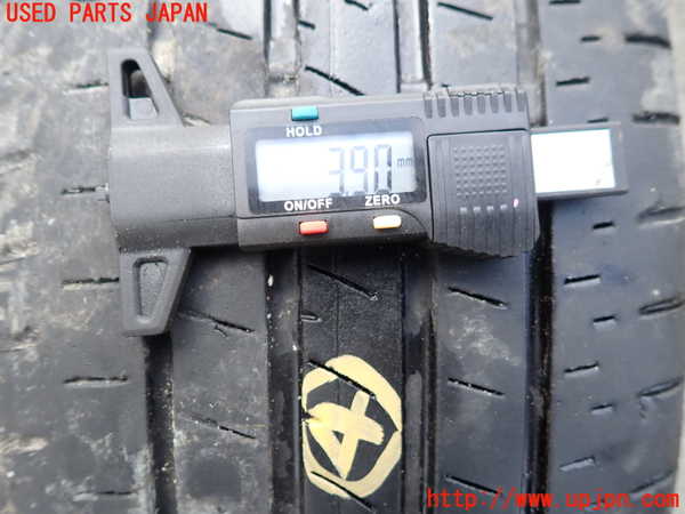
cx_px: 342
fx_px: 495
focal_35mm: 25
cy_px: 257
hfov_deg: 69.4
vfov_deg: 54.9
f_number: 2
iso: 100
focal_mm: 4.5
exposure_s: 1/100
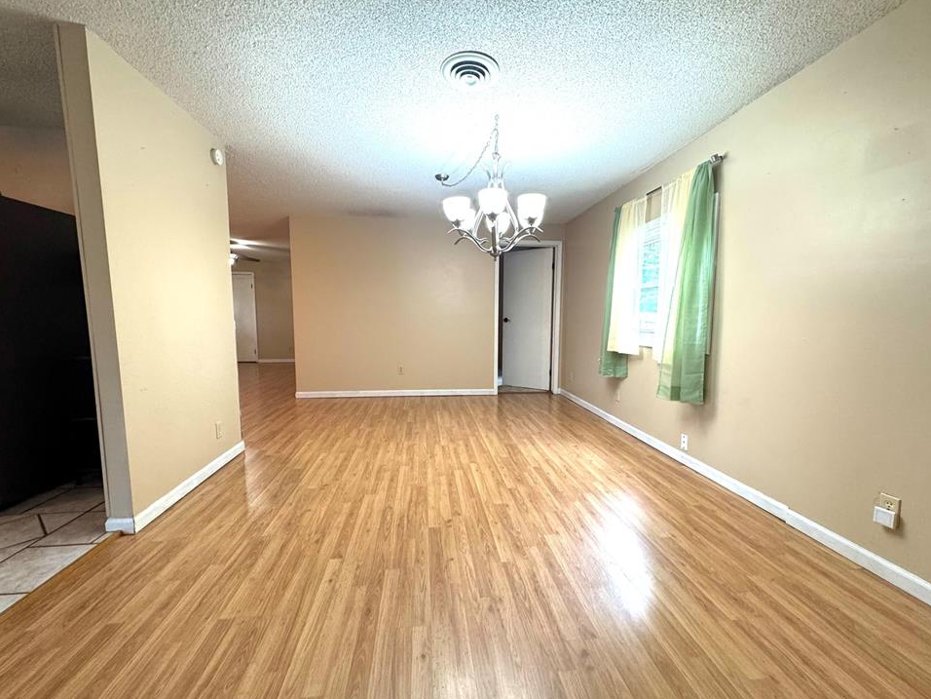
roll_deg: -0.5
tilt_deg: -7.4
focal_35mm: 15
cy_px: 361
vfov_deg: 81.7
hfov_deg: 98.2
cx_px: 466
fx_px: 403
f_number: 2.2
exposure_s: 1/60
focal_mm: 2.22
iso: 250
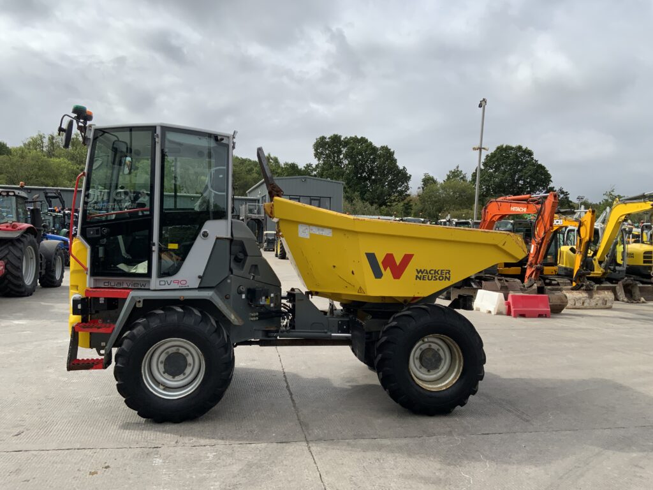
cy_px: 245
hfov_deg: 61.7
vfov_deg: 48.2
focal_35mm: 29
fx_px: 547
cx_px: 326
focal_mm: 3
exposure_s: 1/2538
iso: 20
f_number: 1.8
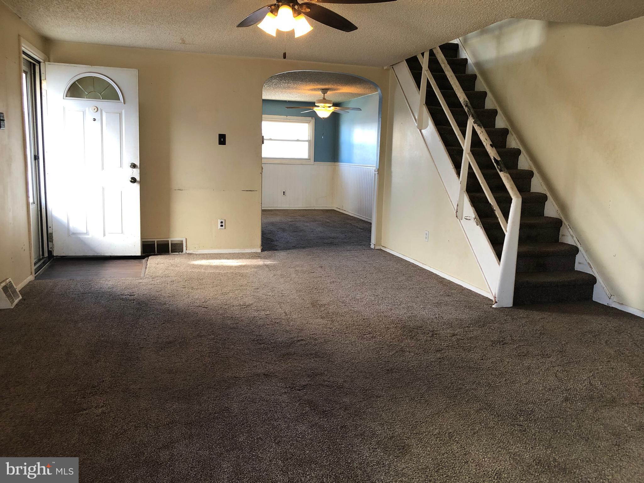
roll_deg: -1.2
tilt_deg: -8.2
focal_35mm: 28
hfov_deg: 63.4
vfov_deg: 49.7
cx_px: 322
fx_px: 521
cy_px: 242
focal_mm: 3.99
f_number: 1.8
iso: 40
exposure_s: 1/20
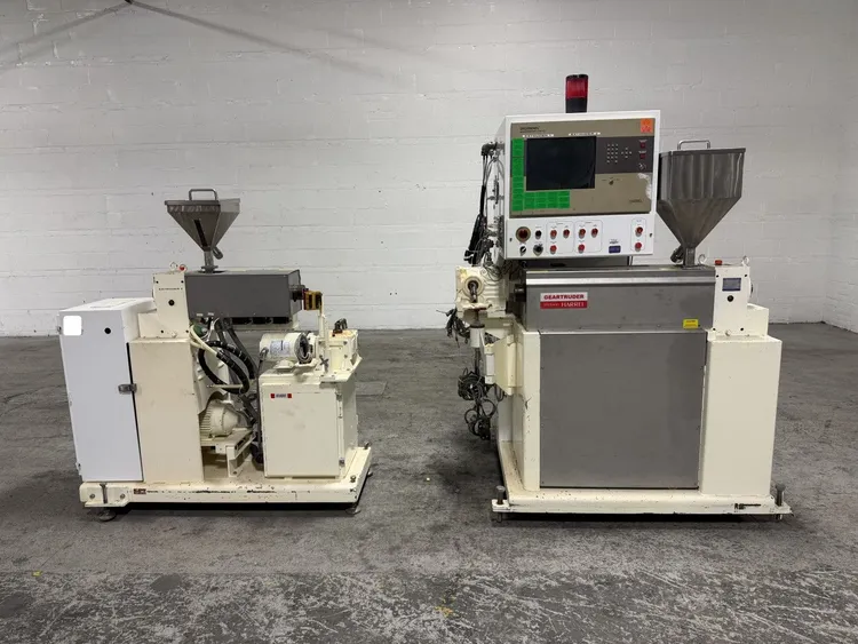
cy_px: 322
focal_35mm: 24
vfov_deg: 56.8
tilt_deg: -10.8
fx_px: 595
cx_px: 429
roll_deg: +2.0
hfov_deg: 71.6
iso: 125
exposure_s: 1/60
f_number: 1.78
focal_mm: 6.76
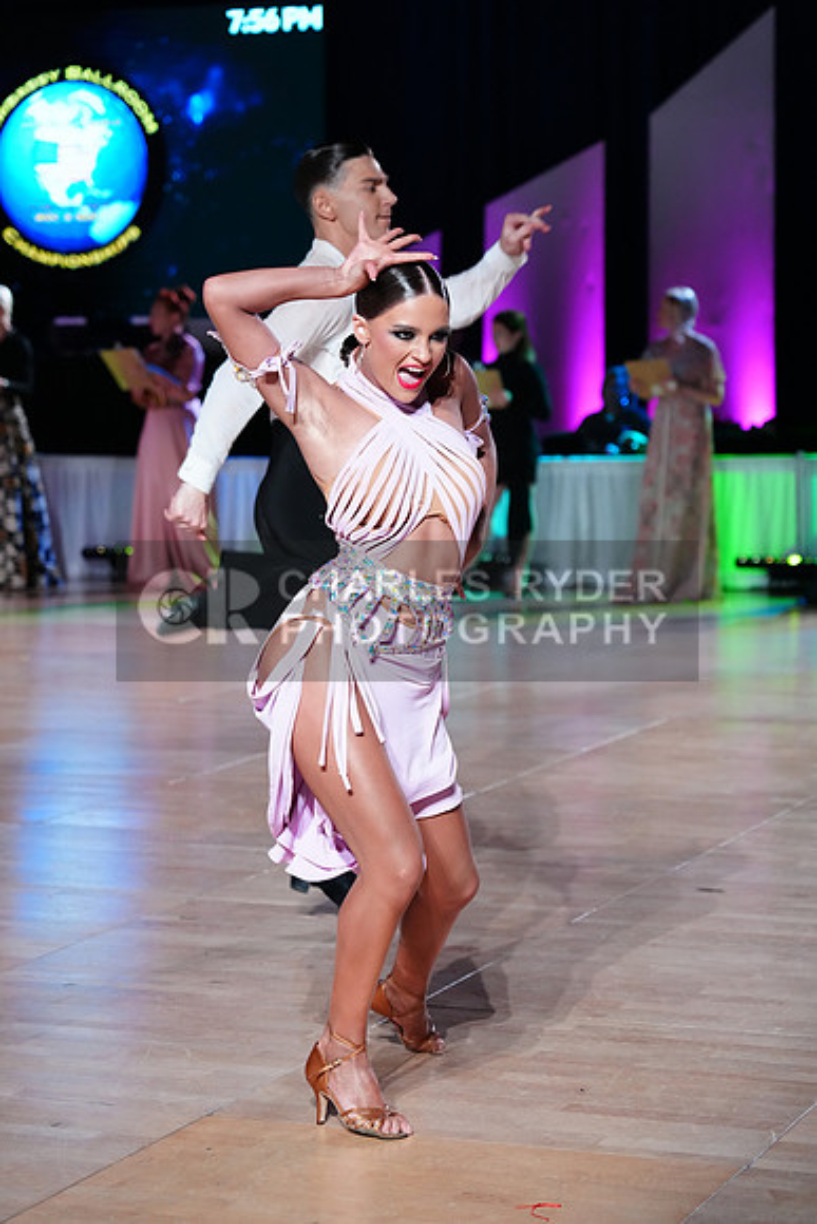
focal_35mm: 87
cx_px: 408
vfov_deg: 23.4
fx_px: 2960
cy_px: 612
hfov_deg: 15.7
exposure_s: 1/320
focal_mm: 87
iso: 3200
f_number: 4
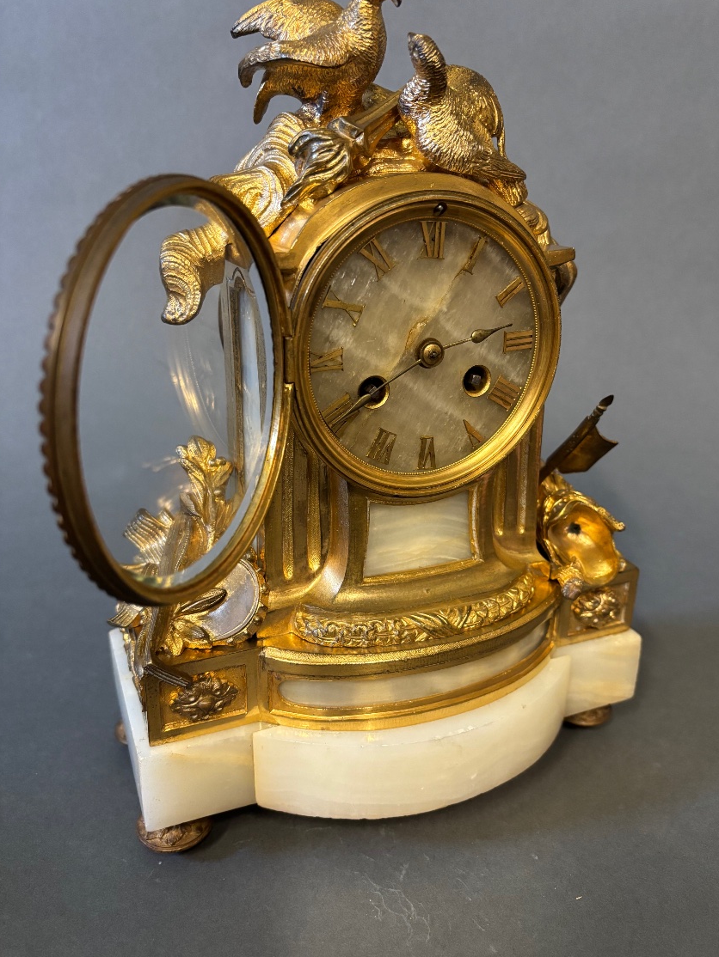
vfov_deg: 63.4
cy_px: 469
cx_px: 384
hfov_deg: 49.7
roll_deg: -1.1
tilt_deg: -18.9
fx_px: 775
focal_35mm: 28
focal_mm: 5.96
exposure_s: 1/50
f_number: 1.6
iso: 400
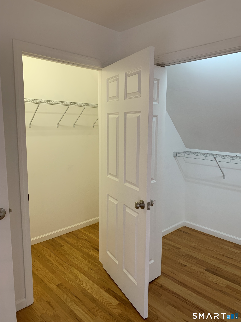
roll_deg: -0.5
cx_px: 120
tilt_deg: -7.4
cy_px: 161
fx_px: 241
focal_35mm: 26
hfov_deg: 53.1
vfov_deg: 67.3
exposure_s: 1/60
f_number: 1.8
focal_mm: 4.25
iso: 100
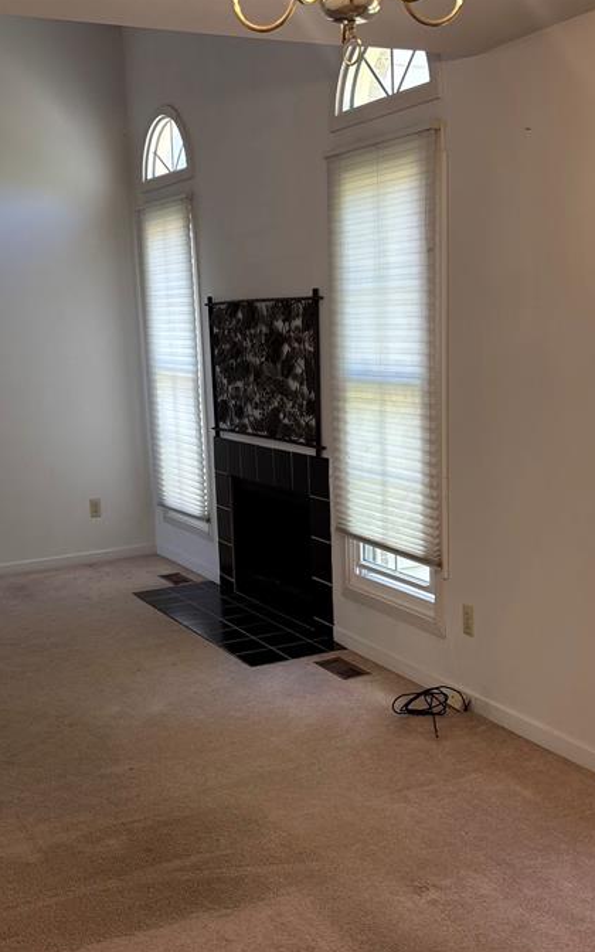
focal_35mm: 42
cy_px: 536
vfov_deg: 47.1
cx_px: 293
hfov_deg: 30.5
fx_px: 1090
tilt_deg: -11.1
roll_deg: +1.7
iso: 100
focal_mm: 5.96
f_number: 1.6
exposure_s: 1/60
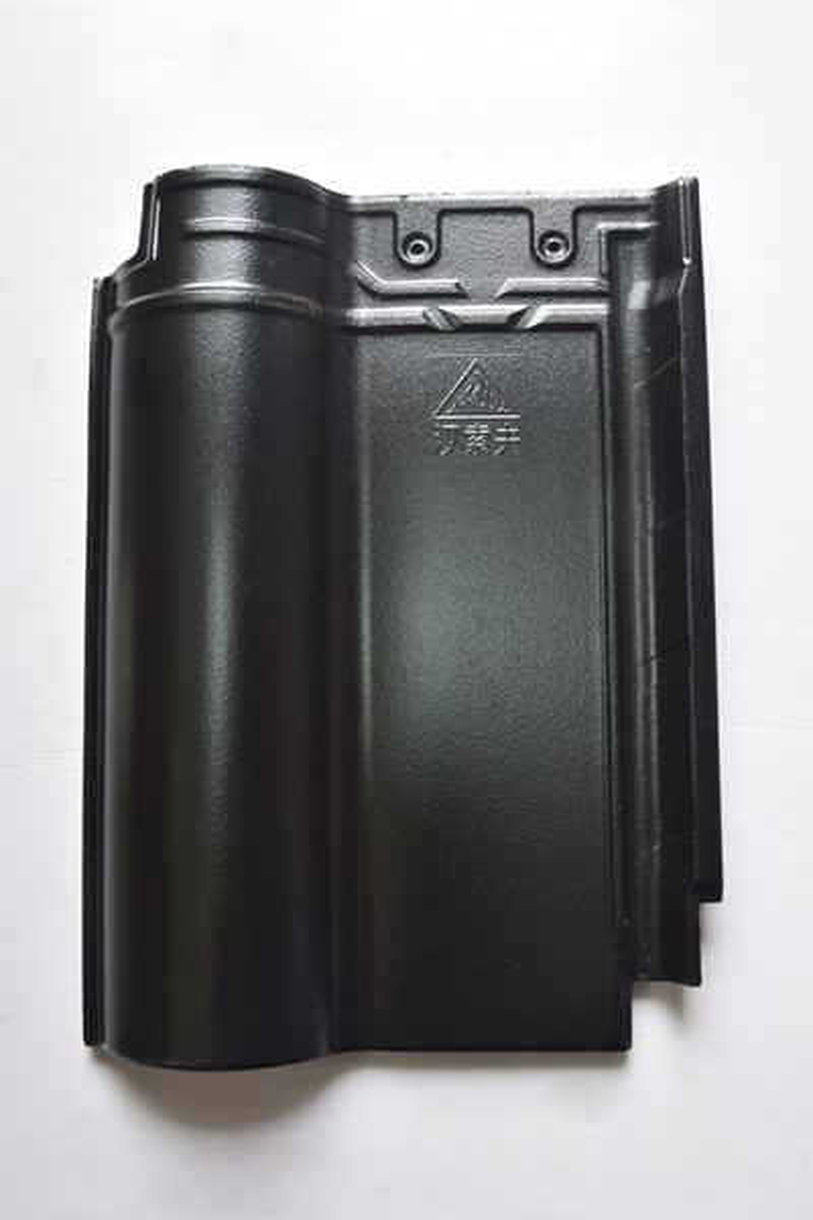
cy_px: 610
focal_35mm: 33
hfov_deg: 40.0
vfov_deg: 57.2
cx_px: 406
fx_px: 1118
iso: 400
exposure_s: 1/50
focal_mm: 22
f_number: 8
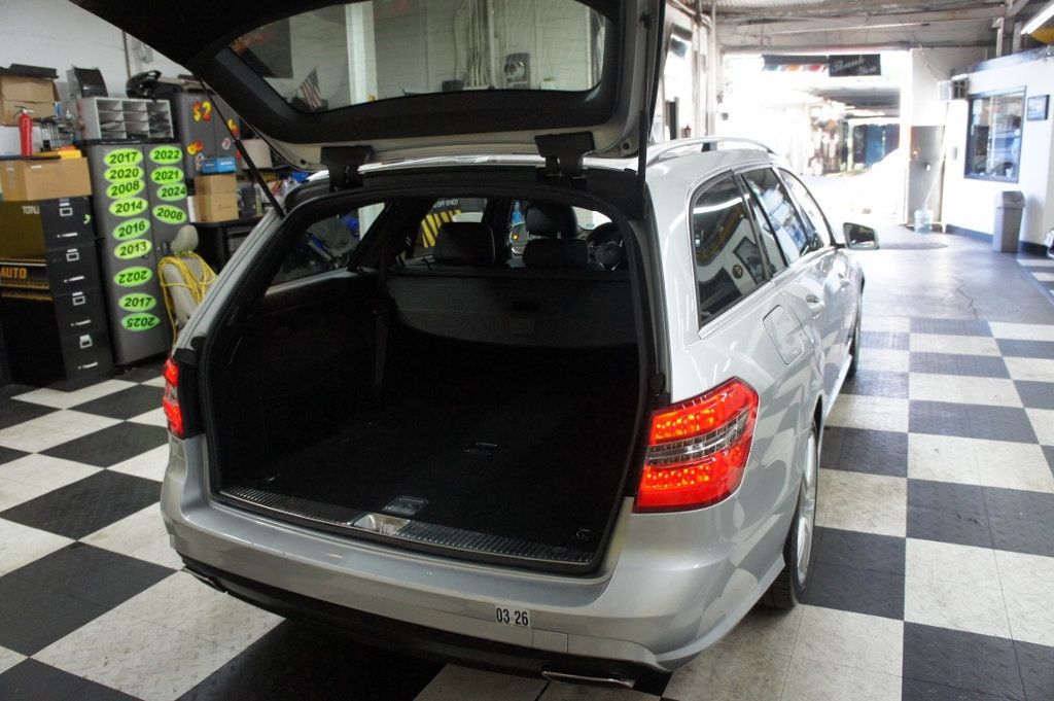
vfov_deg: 47.9
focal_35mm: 27
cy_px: 350
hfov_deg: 67.4
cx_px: 527
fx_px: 790
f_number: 3.5
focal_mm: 18
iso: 1600
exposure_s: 1/200
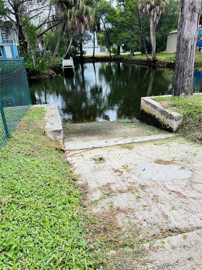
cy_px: 135
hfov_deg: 53.1
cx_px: 101
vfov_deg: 67.3
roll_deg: +2.1
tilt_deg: -22.1
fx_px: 202
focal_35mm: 26
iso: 50
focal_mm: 5.7
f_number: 1.5
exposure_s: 1/1058
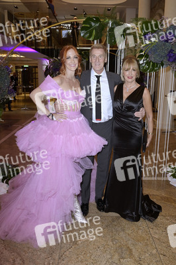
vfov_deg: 60.3
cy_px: 132
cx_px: 88
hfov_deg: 42.3
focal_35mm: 31
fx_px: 228
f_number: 5
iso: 2500
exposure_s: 1/125
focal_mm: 31
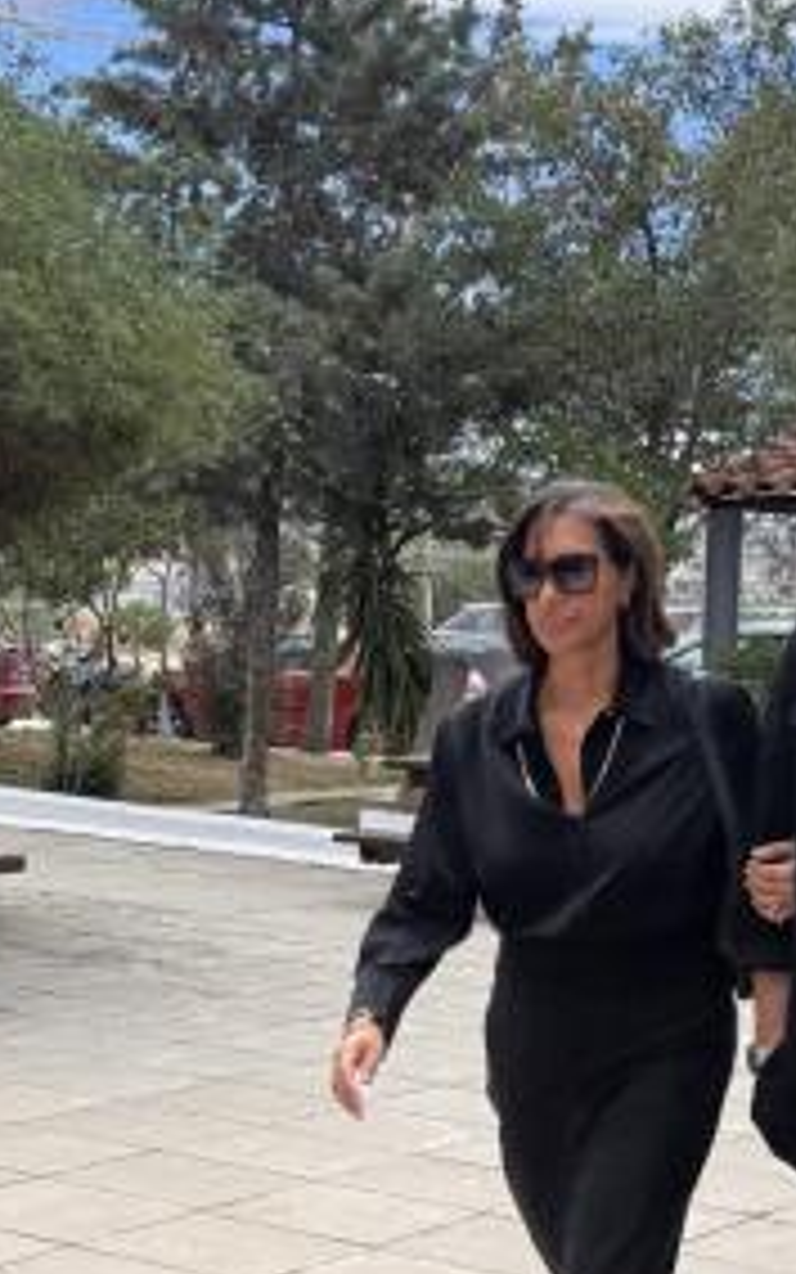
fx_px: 2741
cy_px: 941
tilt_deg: -3.7
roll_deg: -0.9
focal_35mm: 79
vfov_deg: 25.9
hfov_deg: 16.4
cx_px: 207
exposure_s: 1/3759
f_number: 1.78
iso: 125
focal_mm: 6.76
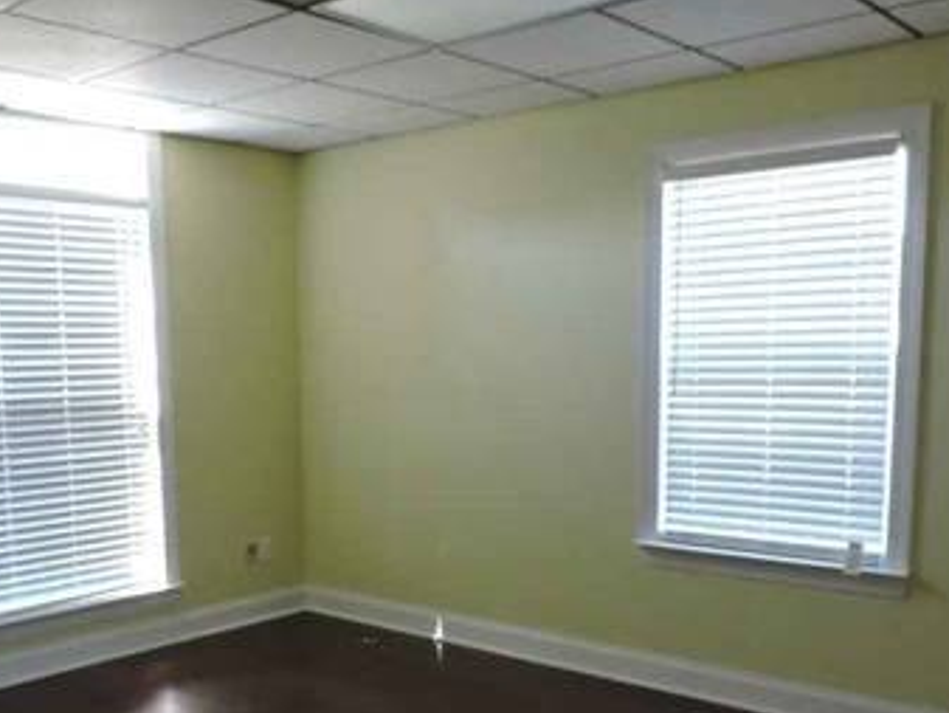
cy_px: 490
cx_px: 390
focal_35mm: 38
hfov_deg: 48.7
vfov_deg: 37.2
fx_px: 1042
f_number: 3
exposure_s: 1/30
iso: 250
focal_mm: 4.3
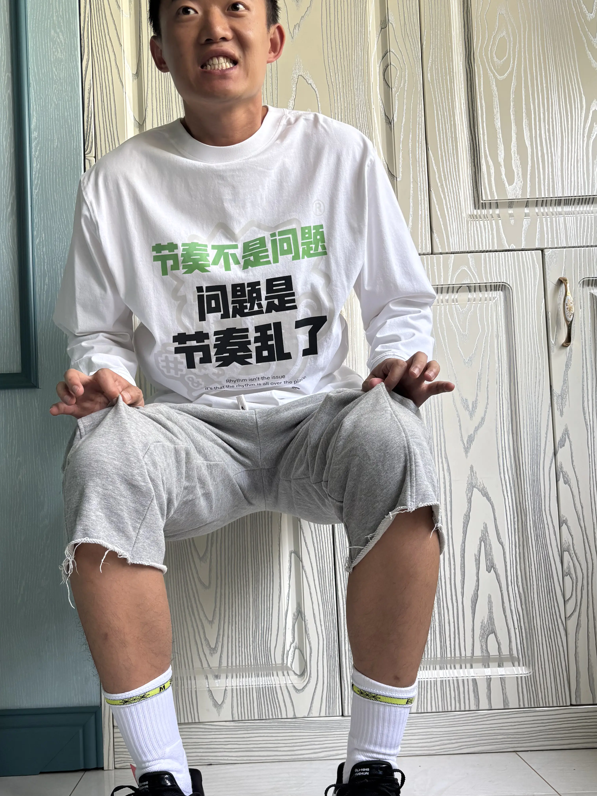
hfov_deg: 38.6
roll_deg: +1.9
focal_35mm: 37
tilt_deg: +3.7
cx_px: 275
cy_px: 454
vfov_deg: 50.0
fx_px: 851
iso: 125
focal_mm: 5.96
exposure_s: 1/101
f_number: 1.6
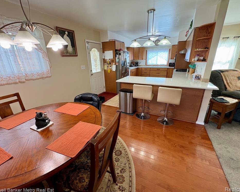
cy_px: 95
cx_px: 119
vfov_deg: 84.0
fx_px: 107
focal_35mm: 15
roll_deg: +2.5
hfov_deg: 96.8
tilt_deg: -17.5
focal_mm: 2.22
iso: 200
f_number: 2.2
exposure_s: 1/120
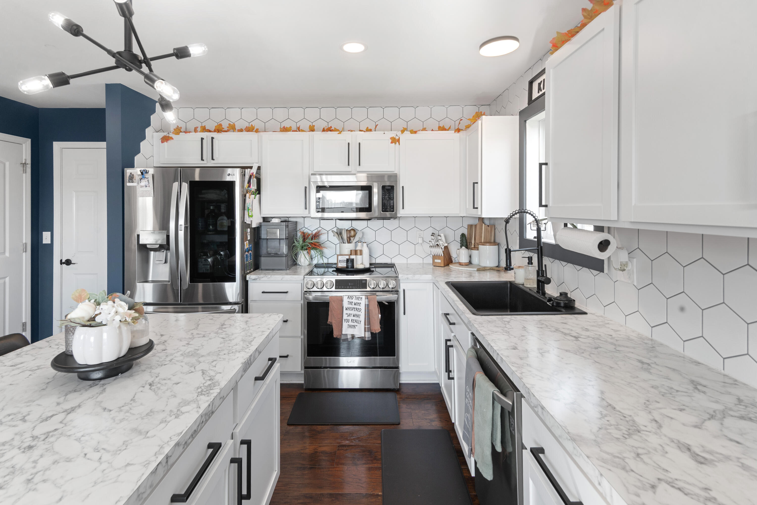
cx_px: 378
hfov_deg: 93.3
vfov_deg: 70.5
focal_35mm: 17
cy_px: 252
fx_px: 358
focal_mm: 17
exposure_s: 1/20
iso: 320
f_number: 9
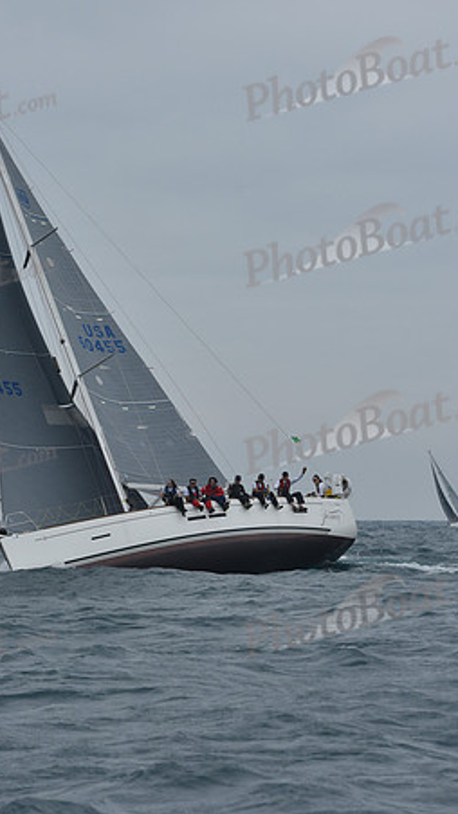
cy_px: 360
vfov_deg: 12.8
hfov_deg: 7.2
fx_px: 3630
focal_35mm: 168
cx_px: 151
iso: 250
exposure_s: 1/800
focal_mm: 125
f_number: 8
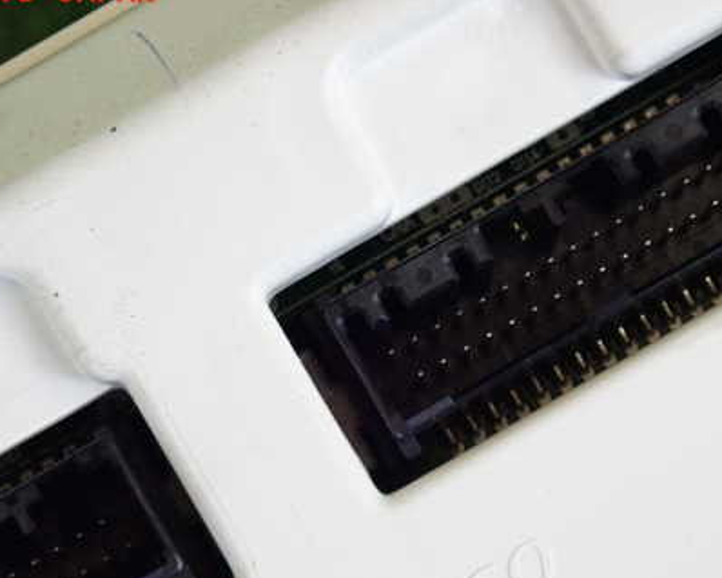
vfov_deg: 10.5
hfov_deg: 13.1
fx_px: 3143
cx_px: 370
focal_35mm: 147
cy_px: 375
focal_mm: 18
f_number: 4.9
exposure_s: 1/125
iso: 1000
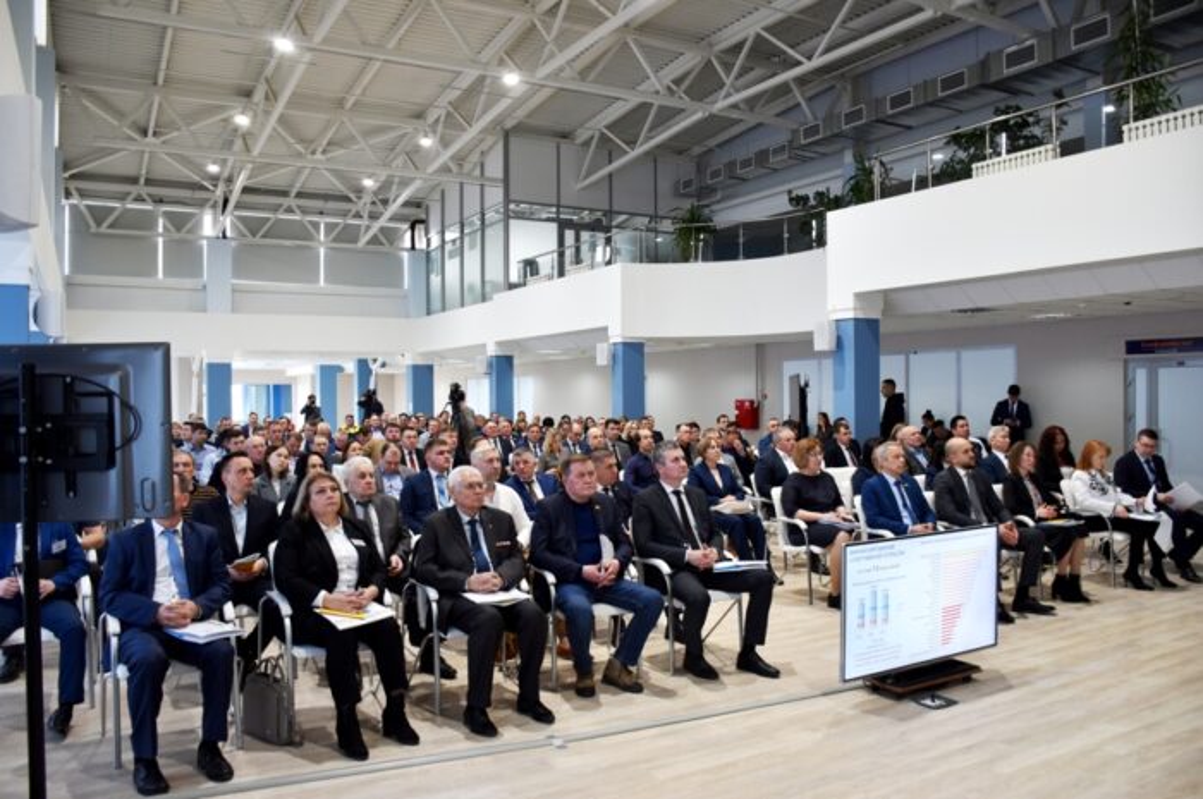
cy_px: 400
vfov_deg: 47.8
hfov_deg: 67.4
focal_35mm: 27
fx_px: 901
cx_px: 602
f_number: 4
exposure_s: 1/60
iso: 450
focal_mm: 18
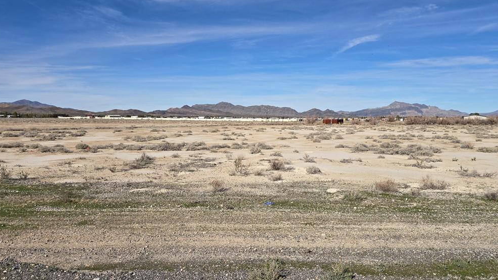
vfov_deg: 44.4
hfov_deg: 71.9
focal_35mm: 26
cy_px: 135
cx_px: 251
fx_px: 343
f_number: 1.7
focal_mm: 6.3
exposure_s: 1/1395
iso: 12
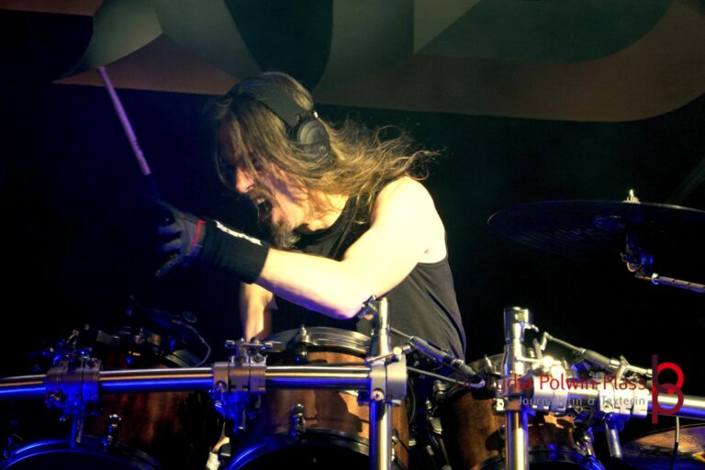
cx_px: 352
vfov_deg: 6.5
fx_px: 4142
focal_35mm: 212
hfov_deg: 9.7
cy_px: 235
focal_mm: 141
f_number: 5.6
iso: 1600
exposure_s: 1/250
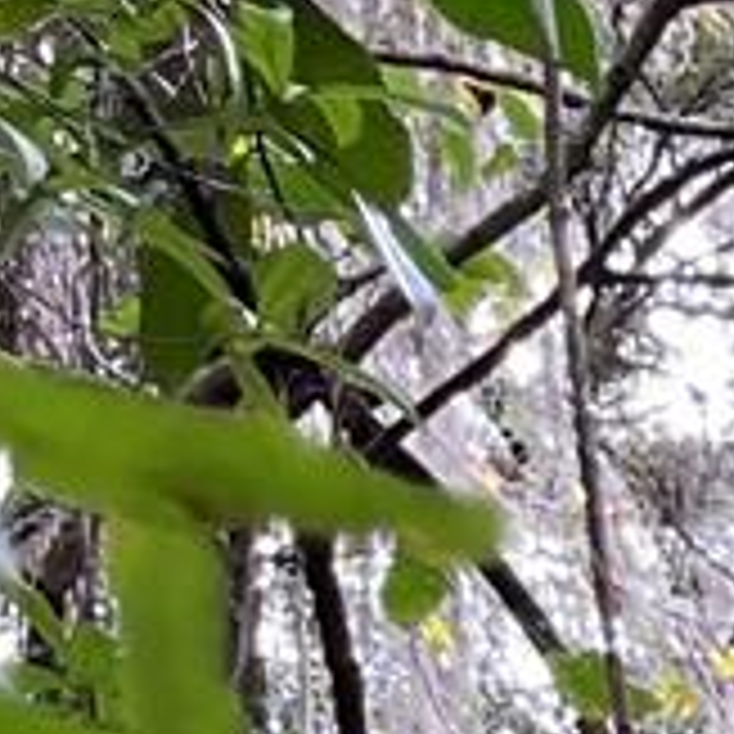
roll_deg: +0.8
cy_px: 2675
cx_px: 2643
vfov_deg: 6.6
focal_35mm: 225
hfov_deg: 6.6
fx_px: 5398
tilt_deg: -2.0
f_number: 1.6
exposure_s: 1/121
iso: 100
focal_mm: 5.1
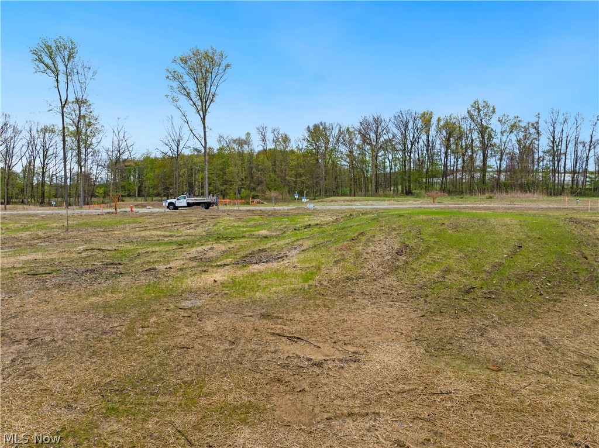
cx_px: 300
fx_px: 415
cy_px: 224
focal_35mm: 24
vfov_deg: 56.7
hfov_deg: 71.6
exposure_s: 1/240
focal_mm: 12.29
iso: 250
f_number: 2.8
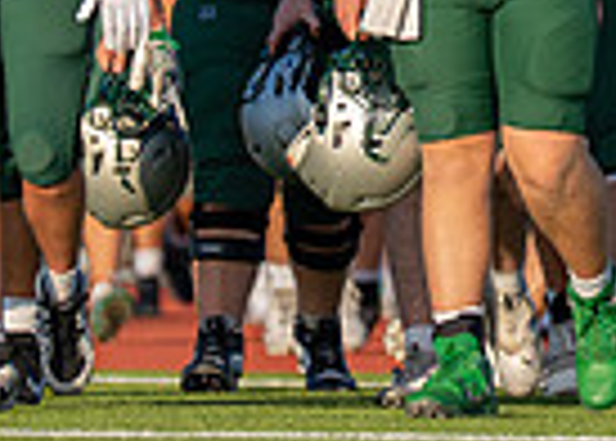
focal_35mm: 1322
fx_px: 23140
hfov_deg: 1.5
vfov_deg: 1.1
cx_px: 675
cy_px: -10
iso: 320
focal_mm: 200
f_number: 2.8
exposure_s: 1/4000
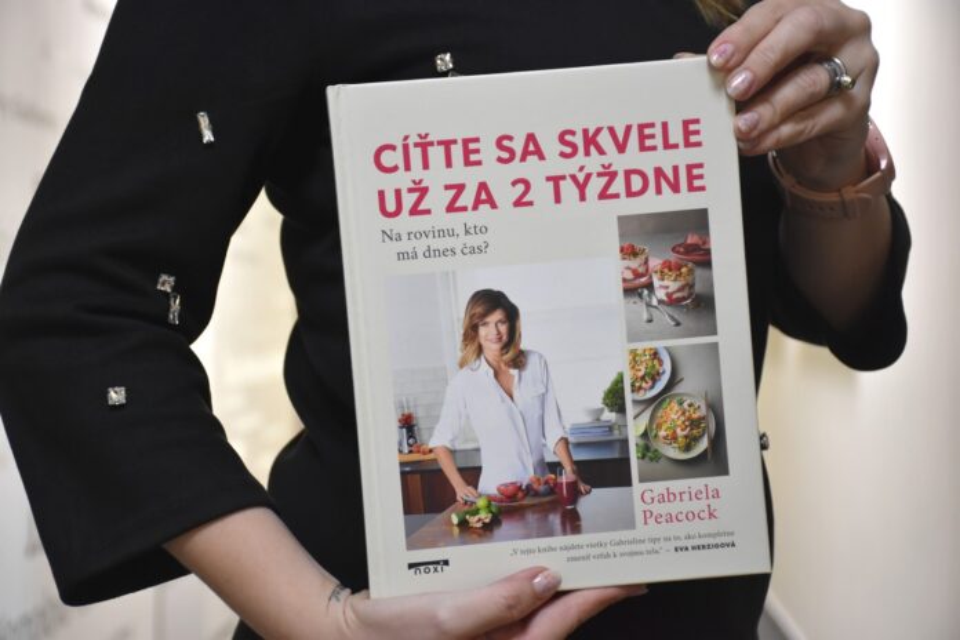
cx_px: 480
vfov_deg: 17.5
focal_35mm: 78
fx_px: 2080
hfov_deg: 26.0
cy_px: 320
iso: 1400
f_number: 4.8
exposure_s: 1/60
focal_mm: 52
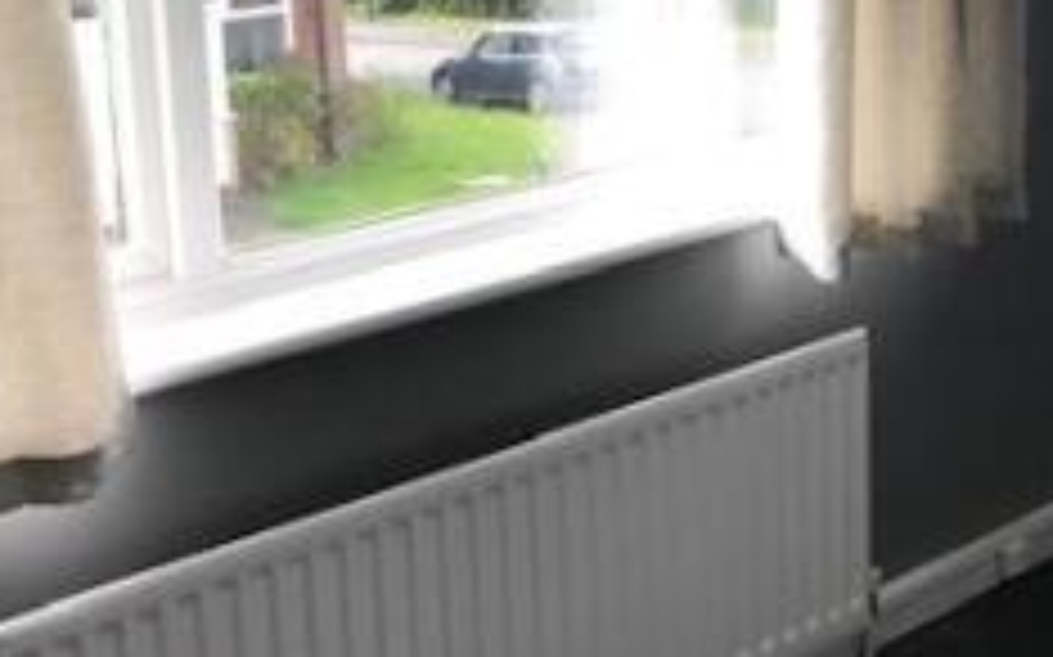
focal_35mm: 74
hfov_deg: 26.8
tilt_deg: -11.8
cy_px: 106
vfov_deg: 17.4
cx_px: 974
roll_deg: +0.8
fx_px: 2123
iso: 20
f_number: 1.8
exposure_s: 1/179
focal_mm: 3.99
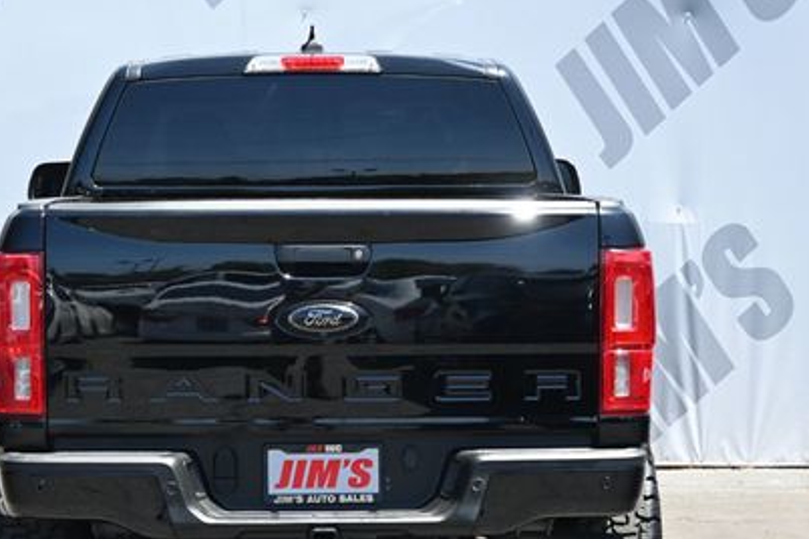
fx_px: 2359
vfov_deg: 13.0
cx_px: 312
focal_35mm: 105
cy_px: 358
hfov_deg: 19.4
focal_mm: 44
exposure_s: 1/250
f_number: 6
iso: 280
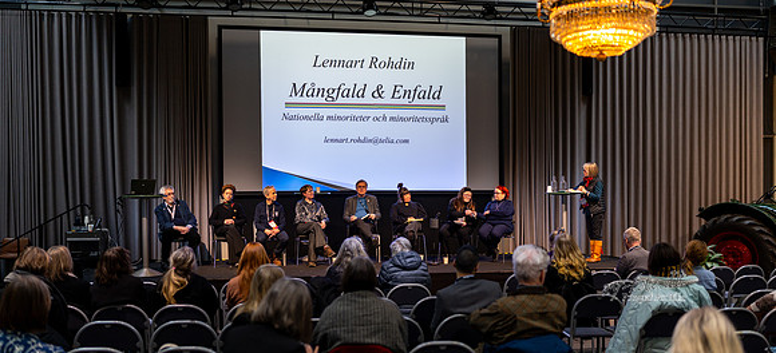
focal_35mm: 38
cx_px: 388
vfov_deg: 26.2
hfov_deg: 54.3
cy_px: 207
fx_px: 757
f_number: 1.4
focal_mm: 35
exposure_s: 1/160
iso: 400
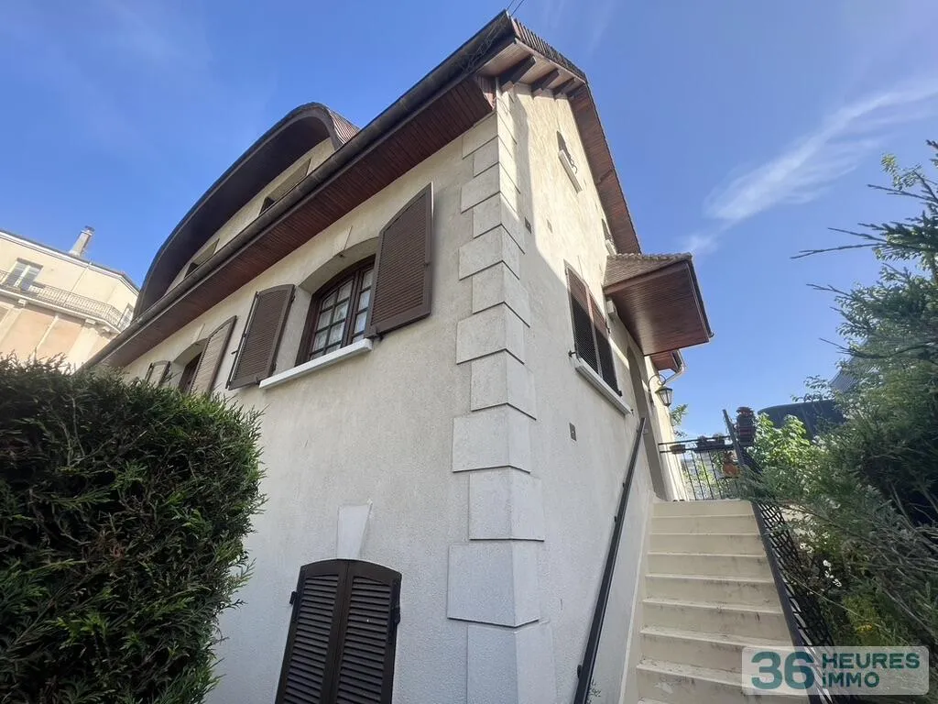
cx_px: 469
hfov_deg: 106.2
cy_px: 352
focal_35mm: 13
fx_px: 352
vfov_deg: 89.9
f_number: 1.8
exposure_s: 1/541
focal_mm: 1.57
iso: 32
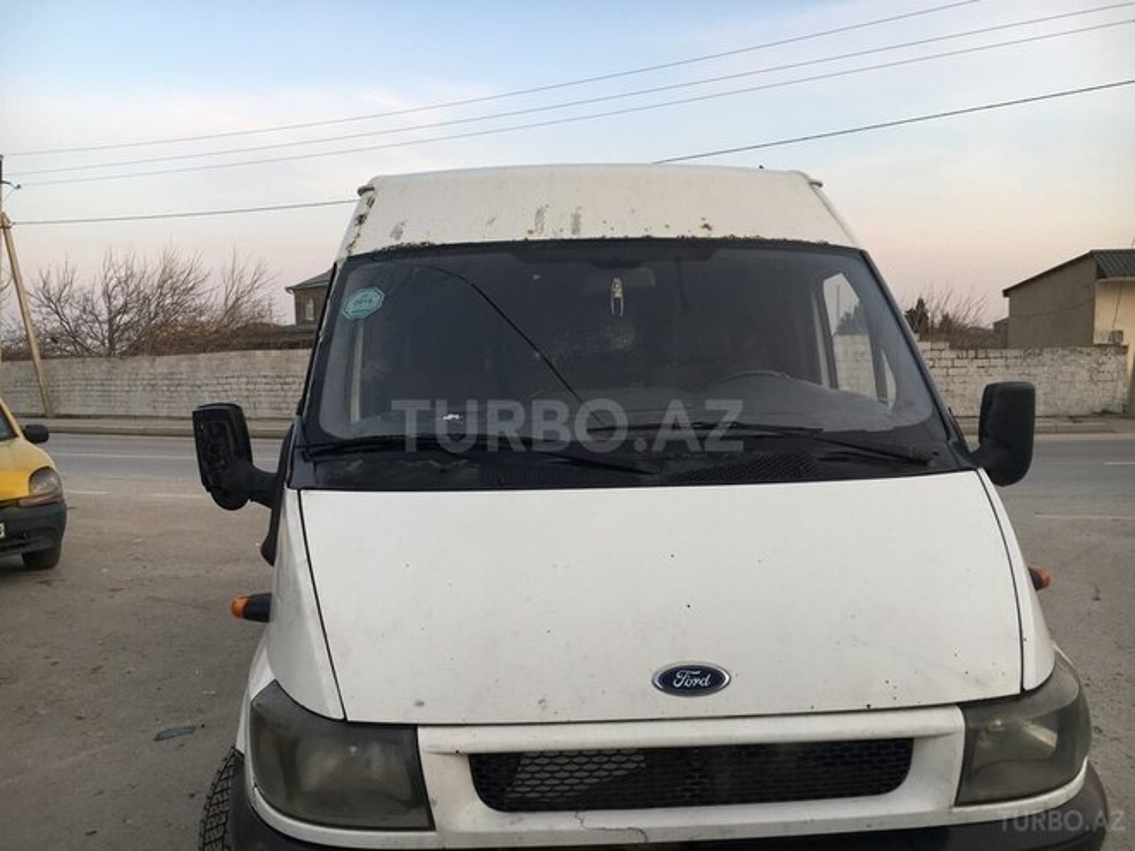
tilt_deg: -4.0
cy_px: 426
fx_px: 951
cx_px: 568
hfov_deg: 61.7
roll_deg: +0.2
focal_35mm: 29
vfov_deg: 48.2
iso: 25
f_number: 2.2
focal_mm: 4.15
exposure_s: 1/163
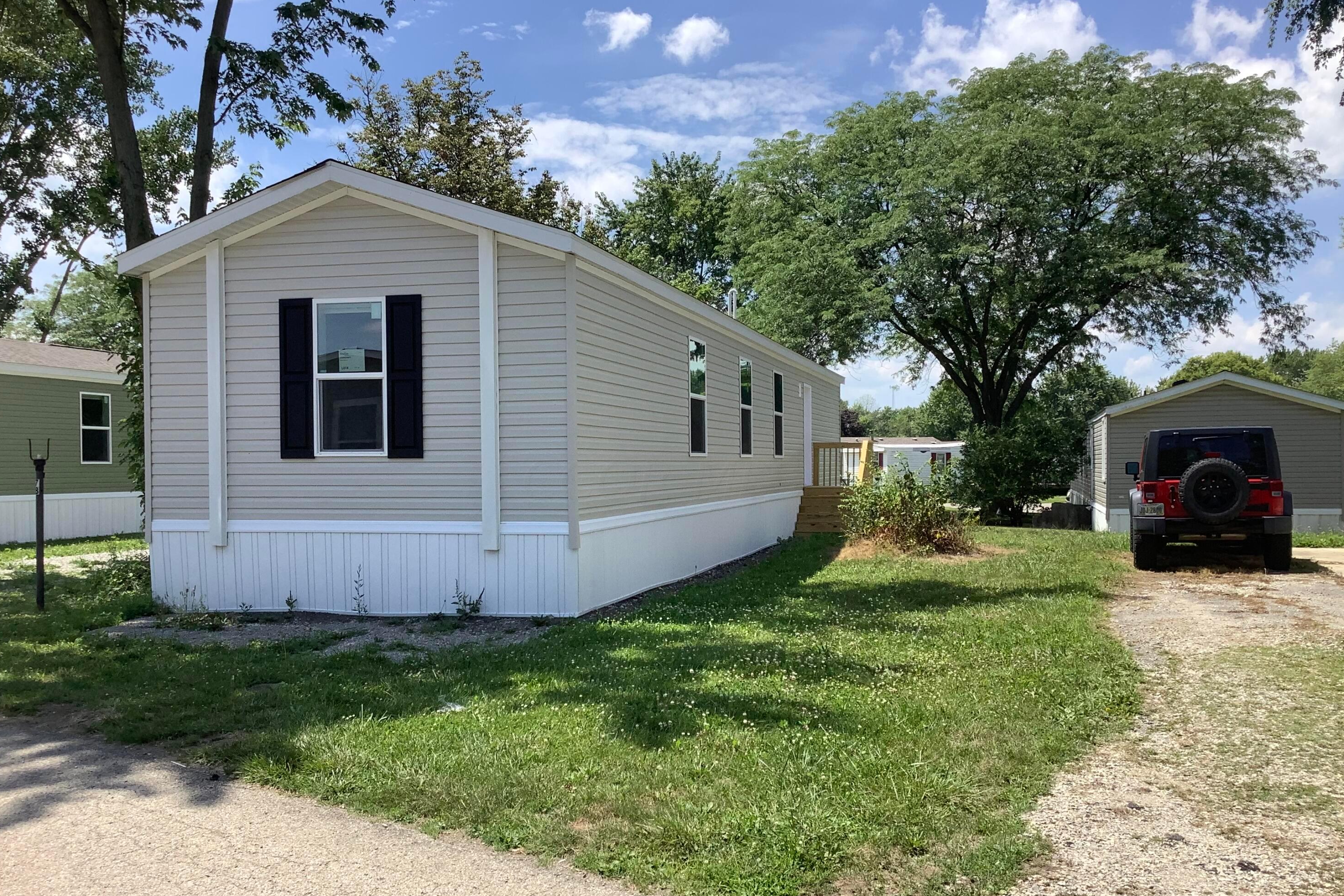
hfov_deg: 57.2
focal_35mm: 33
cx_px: 661
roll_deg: +1.6
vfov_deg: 39.9
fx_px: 1232
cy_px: 479
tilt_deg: -0.8
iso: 25
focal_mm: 3.3
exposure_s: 1/1087
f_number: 2.4
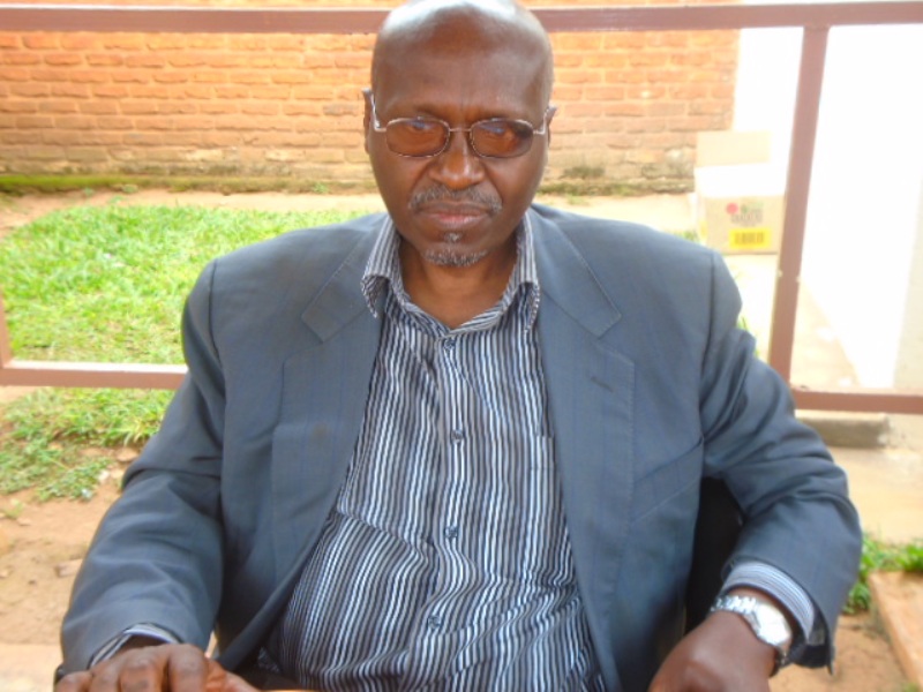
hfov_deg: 44.8
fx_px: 1120
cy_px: 346
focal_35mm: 42
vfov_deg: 34.3
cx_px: 462
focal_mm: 7.4
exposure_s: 1/50
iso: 100
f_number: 4.1
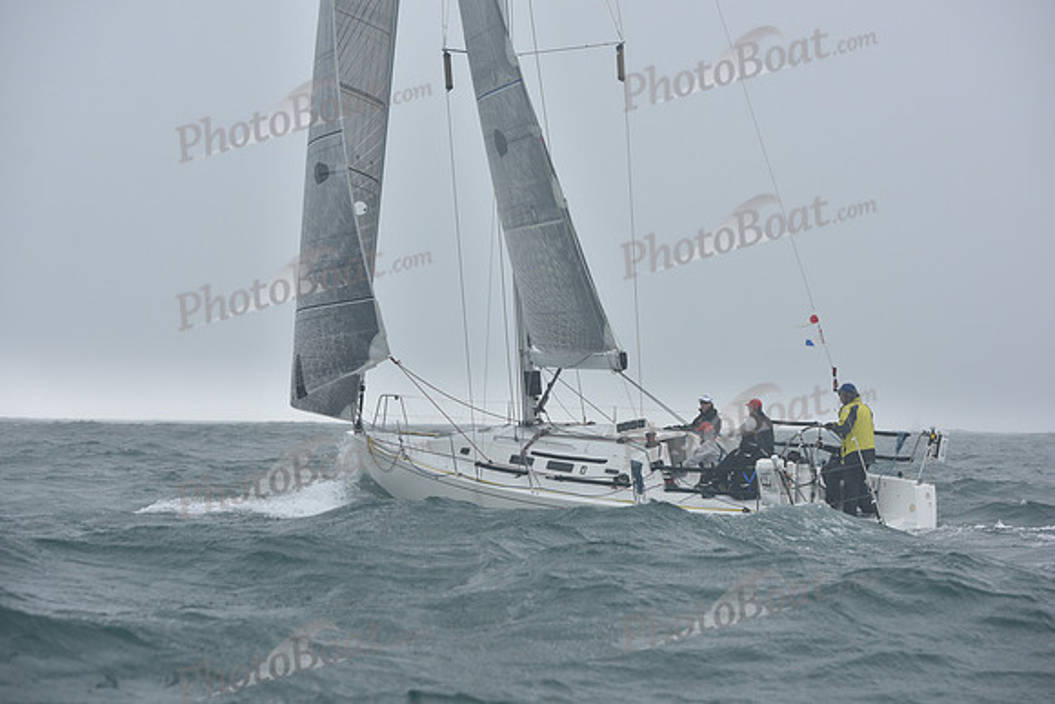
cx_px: 528
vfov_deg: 19.5
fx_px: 2052
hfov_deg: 28.8
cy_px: 352
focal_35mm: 70
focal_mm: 70
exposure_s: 1/800
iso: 320
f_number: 5.6
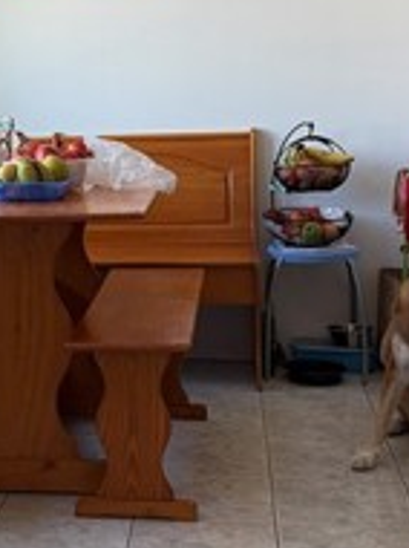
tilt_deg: -5.4
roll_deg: +0.8
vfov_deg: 24.1
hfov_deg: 17.9
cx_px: 32
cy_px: 205
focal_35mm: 81
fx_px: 1279
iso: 200
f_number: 1.78
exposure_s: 1/115
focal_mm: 6.76
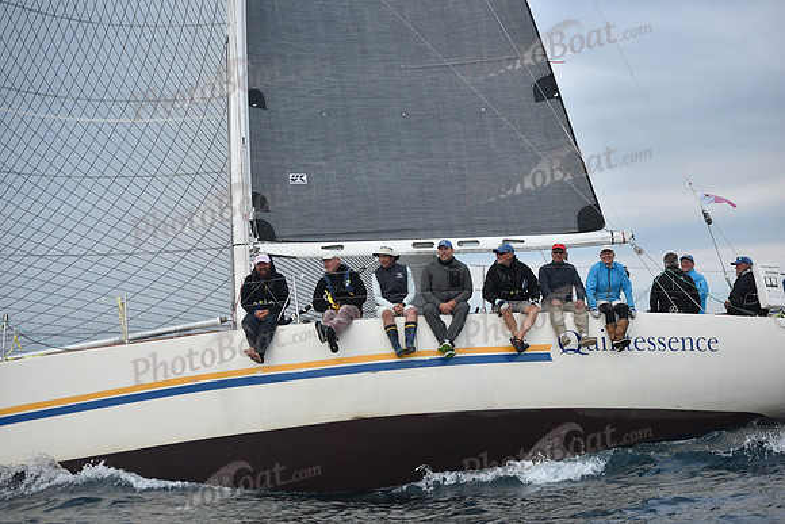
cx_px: 392
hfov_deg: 28.8
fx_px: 1527
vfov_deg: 19.5
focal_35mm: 70
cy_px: 262
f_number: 3.2
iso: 500
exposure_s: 1/640
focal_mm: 70
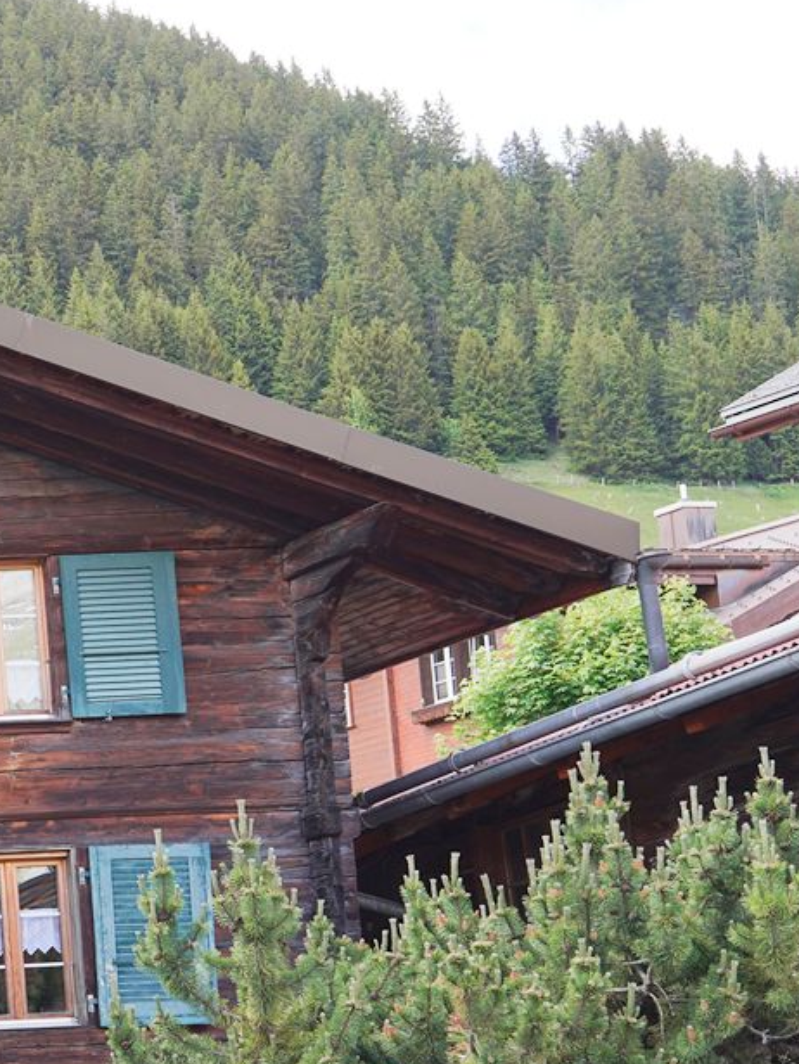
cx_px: -744
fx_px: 2306
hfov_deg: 15.9
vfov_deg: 25.5
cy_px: 853
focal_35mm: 75
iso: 100
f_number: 5.6
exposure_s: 1/100
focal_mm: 24
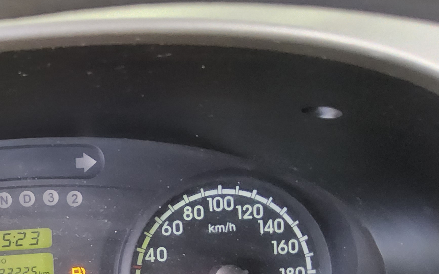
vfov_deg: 19.9
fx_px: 754
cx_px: -16
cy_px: 282
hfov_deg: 29.9
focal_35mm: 63
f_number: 2
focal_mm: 3.08
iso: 1000
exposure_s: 1/120
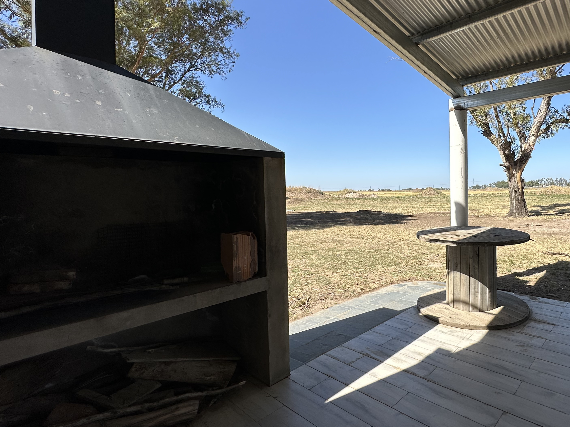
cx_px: 388
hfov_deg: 78.6
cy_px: 196
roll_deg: +0.6
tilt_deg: -0.3
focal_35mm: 20
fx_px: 329
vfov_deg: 65.9
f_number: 2.2
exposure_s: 1/2092
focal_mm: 2.22
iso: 40
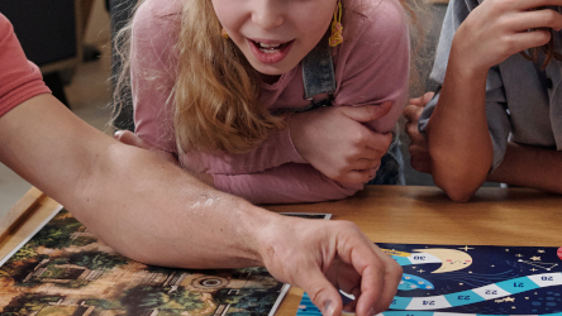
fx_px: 1476
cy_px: 111
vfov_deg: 12.2
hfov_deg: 21.6
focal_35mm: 99
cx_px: 282
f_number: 3.5
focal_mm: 35
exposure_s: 1/200
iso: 1600
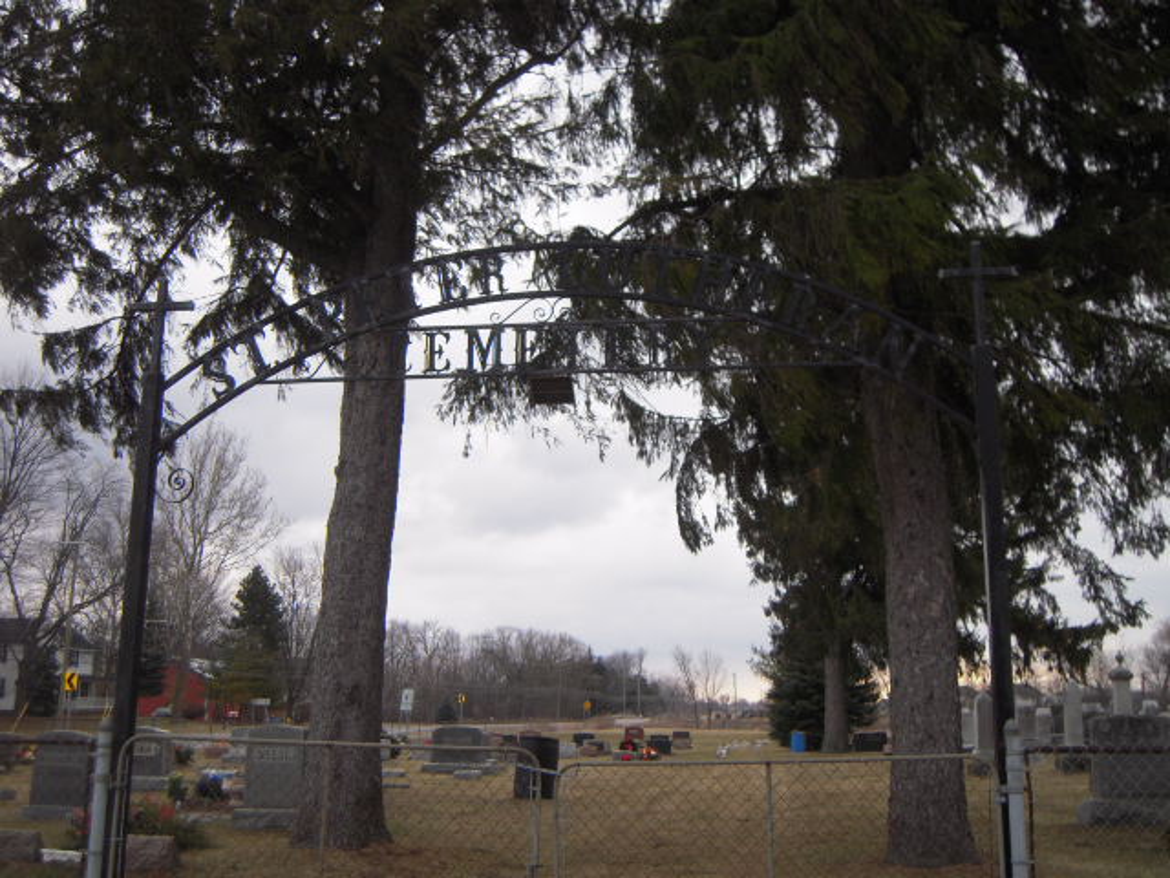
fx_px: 1386
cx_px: 585
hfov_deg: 45.8
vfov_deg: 35.1
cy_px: 439
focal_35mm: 41
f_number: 3.2
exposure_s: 1/250
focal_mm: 7.3
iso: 125
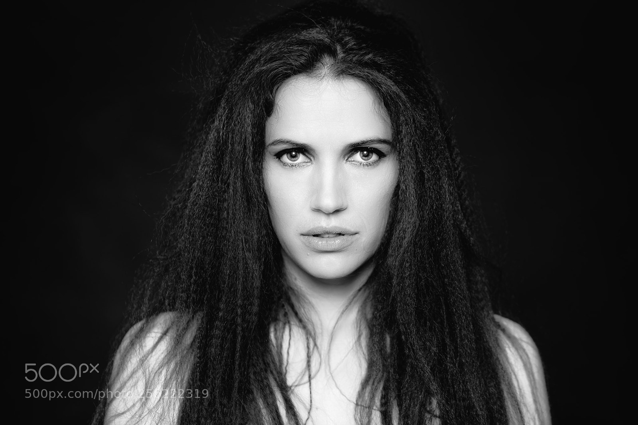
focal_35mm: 105
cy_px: 212
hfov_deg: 19.5
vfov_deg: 13.0
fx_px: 1860
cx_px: 319
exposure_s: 1/160
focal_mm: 105
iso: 64
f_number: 4
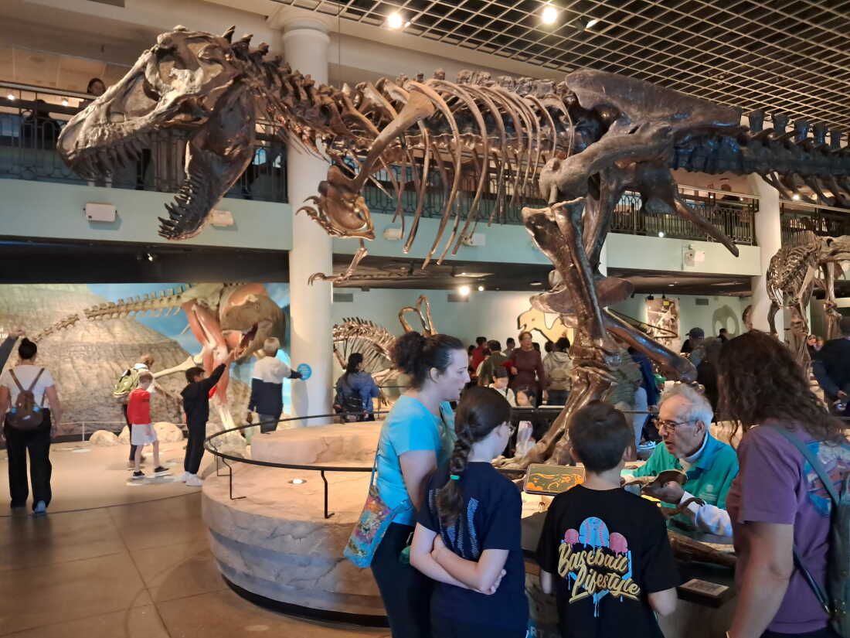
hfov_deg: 65.3
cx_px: 425
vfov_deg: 51.4
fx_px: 663
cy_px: 319
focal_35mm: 27
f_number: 1.8
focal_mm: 4
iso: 800
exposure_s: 1/25
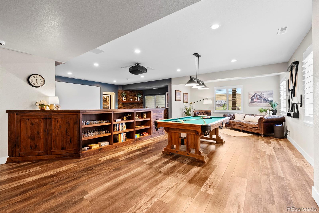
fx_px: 142
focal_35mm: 16
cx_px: 160
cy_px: 106
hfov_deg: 96.7
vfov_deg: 73.8
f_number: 8
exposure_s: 1/4
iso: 800
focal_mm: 16
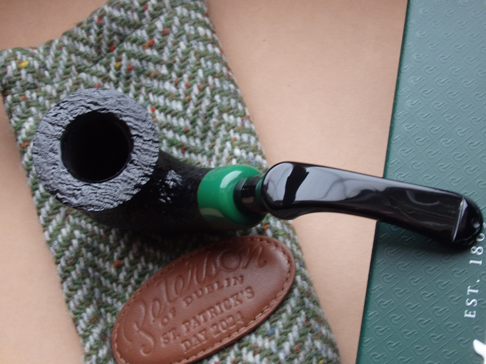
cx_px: 243
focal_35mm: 60
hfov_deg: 32.2
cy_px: 182
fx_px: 842
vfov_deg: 24.4
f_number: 4.2
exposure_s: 1/8
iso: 125
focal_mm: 10.8
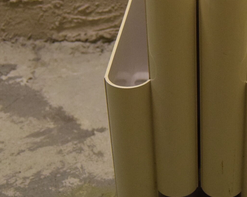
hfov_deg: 20.9
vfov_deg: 16.9
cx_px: 179
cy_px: 75
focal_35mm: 91
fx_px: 665
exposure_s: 1/60
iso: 2000
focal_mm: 22
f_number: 3.5
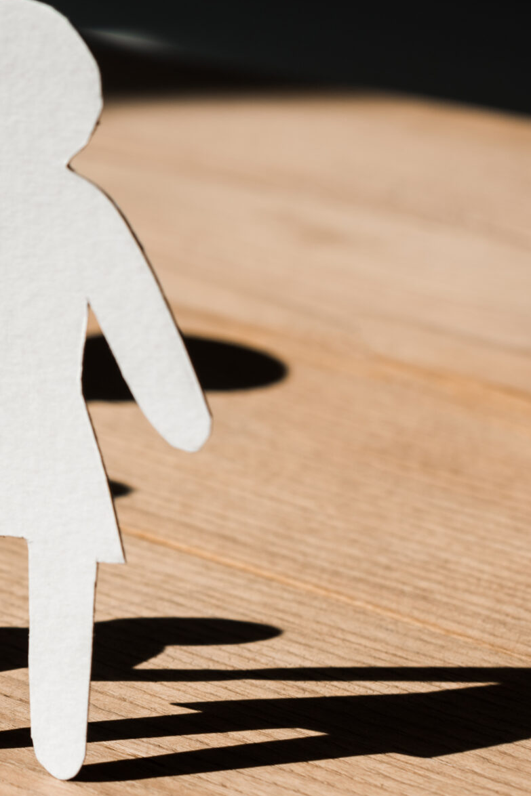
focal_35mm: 109
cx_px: -298
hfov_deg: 11.9
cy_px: 284
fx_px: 2412
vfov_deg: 18.7
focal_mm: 50
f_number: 5.6
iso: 100
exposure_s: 1/500
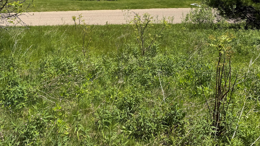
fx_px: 241
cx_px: 95
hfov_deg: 55.9
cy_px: 31
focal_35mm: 35
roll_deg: +4.0
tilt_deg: -11.7
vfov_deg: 32.9
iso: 80
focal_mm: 6.76
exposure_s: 1/4975
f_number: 1.78
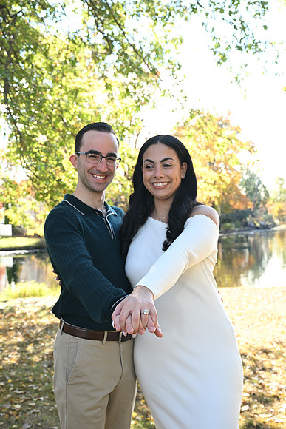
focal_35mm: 40
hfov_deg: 33.4
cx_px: 143
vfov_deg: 48.4
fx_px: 476
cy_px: 214
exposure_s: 1/80
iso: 200
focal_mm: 40
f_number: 6.3
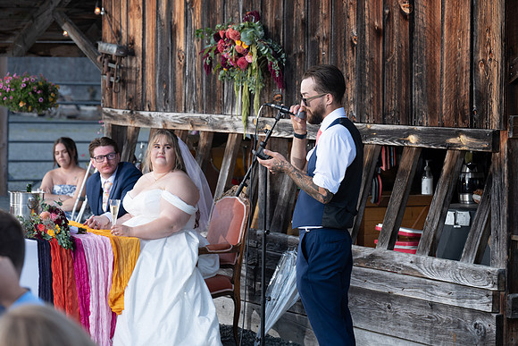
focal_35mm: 116
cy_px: 173
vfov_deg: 11.8
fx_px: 1669
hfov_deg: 17.6
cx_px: 259
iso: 320
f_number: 5.6
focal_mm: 116
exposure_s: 1/125
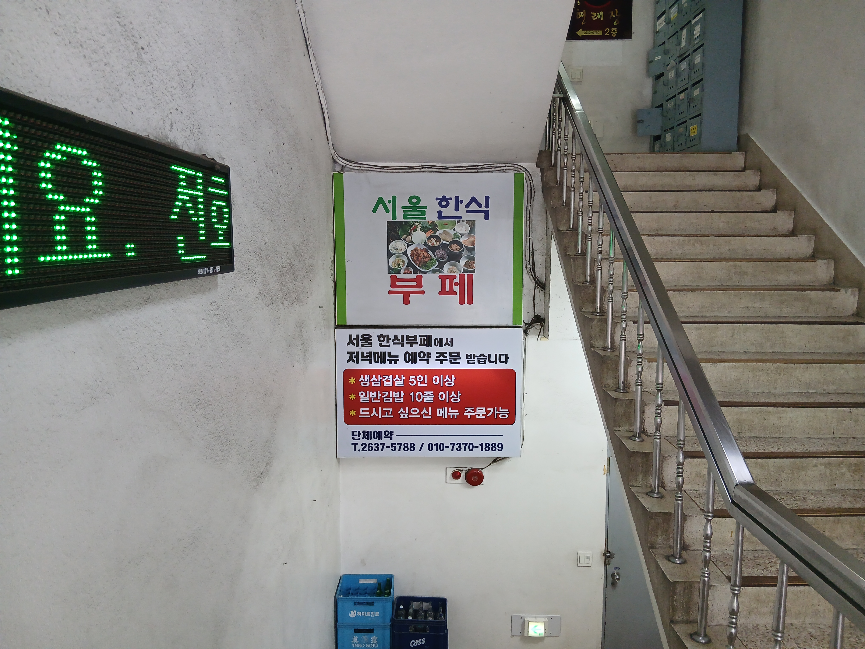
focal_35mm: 26
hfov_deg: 67.3
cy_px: 324
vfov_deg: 53.1
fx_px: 650
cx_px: 432
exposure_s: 1/60
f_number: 1.8
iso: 200
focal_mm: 3.98
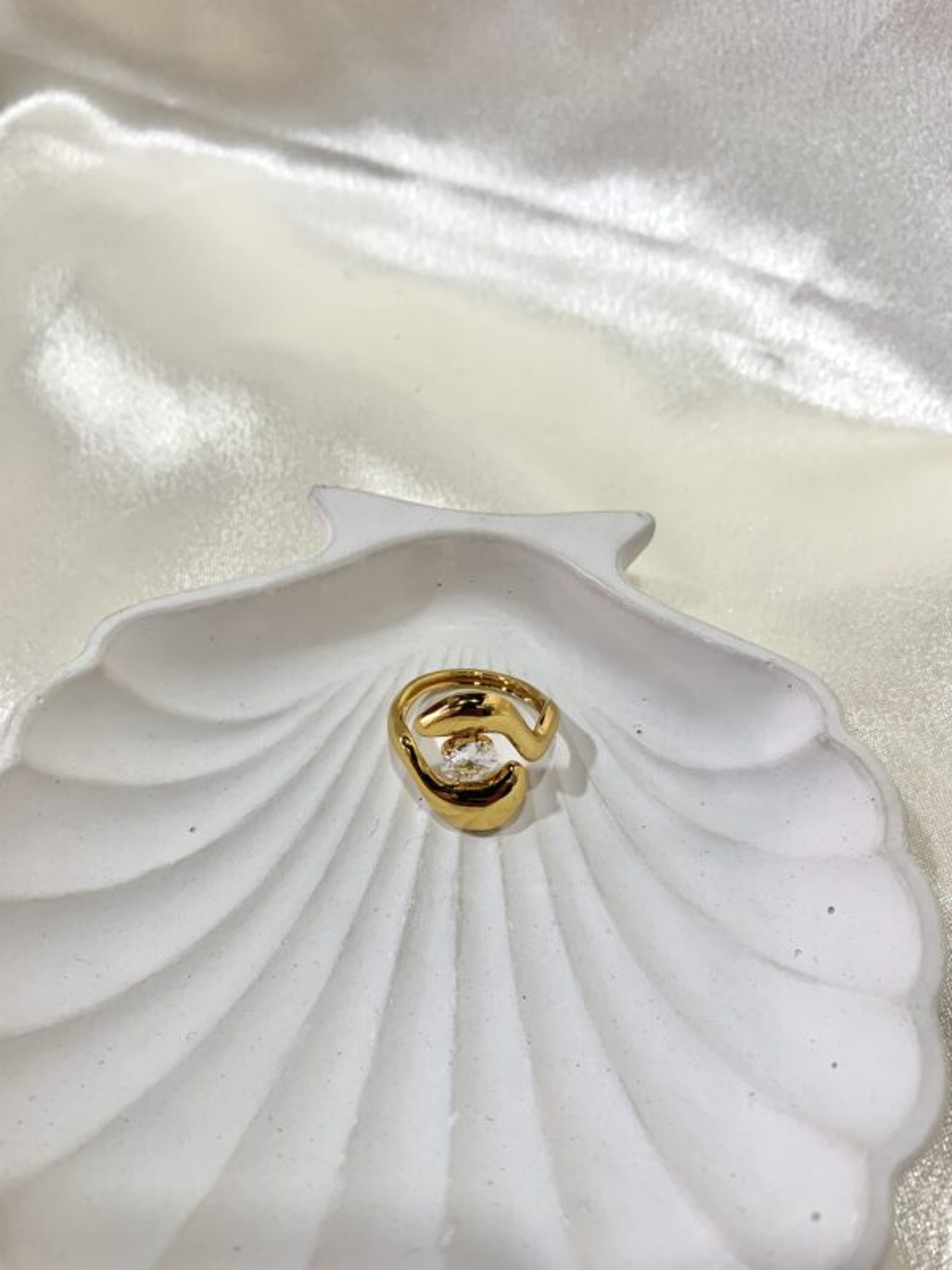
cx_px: 476
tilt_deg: -57.8
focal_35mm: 26
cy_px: 635
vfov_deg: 67.3
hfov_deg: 53.1
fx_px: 953
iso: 80
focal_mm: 4.25
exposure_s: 1/100
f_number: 1.8
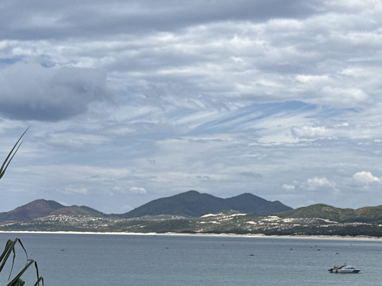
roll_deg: -0.3
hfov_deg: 22.8
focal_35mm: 85
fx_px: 938
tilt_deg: +2.1
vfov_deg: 17.3
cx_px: 86
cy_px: 199
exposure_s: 1/8772
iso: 64
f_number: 1.78
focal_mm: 6.76
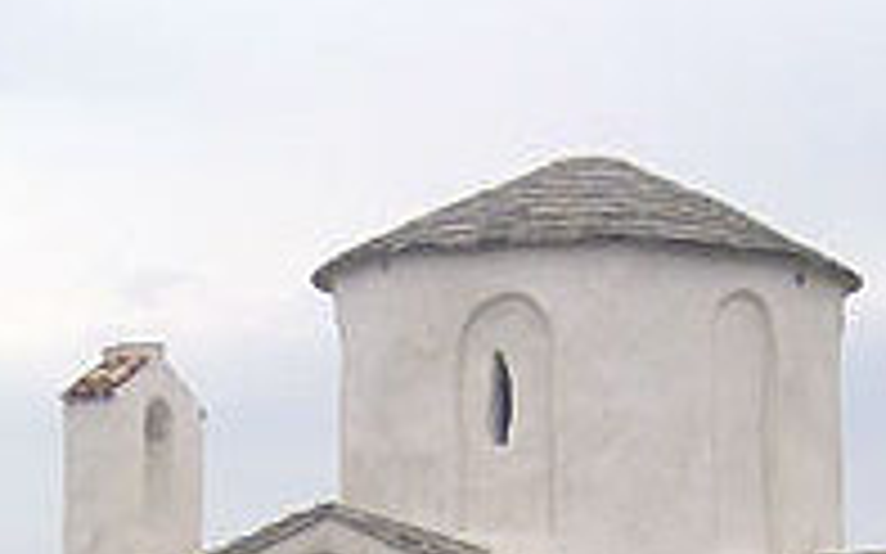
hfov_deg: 13.8
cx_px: 544
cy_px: 991
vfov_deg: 8.4
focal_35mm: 151
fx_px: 3645
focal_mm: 8.4
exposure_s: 1/180
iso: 50
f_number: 6.7
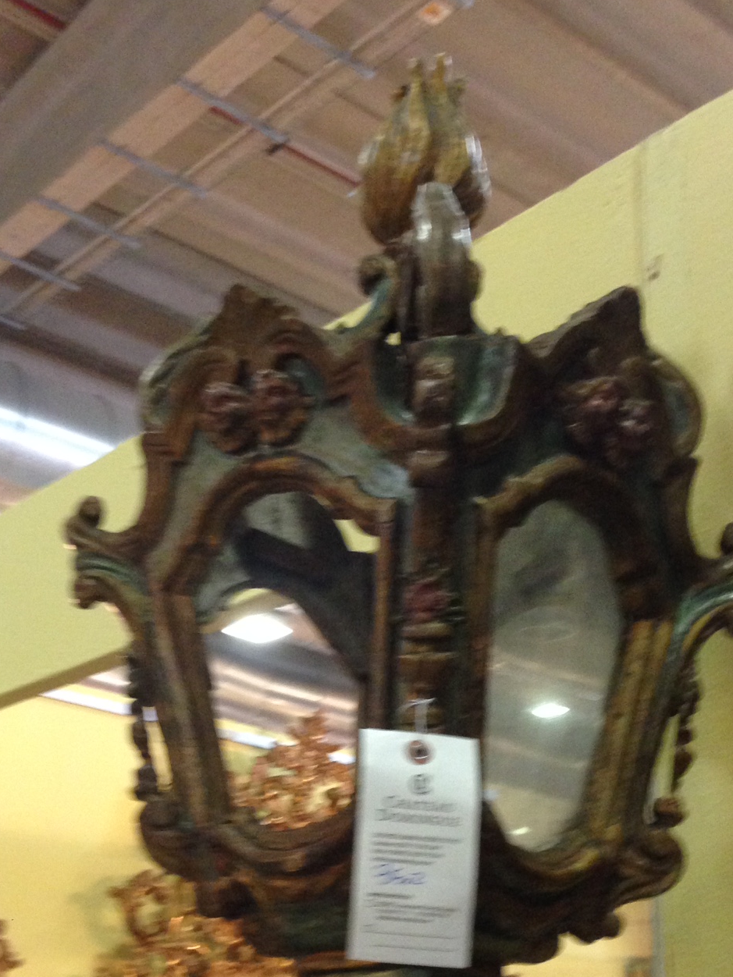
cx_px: 321
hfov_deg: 27.0
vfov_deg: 35.4
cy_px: 580
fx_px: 1525
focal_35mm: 54
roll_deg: -5.3
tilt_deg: +22.0
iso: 250
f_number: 2.4
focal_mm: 4.12
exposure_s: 1/20
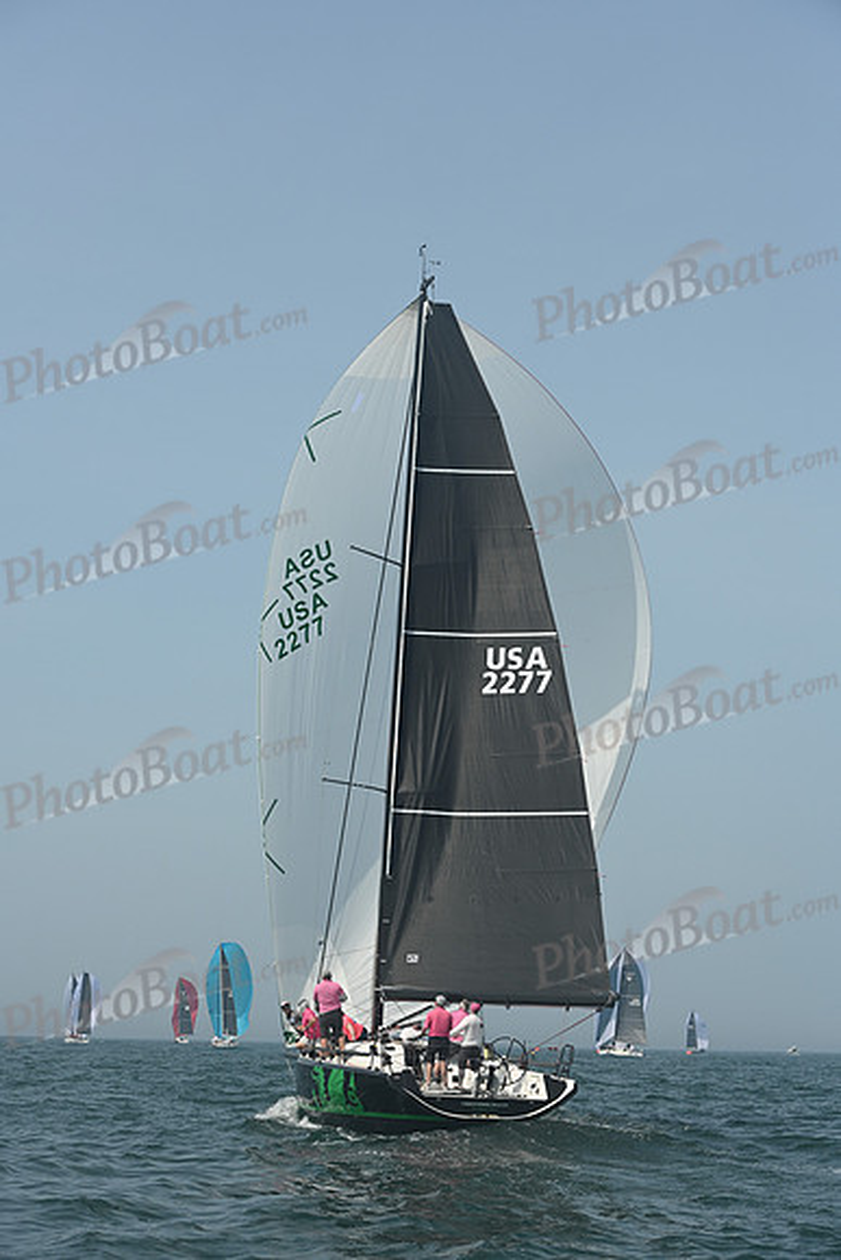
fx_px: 2451
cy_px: 630
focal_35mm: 70
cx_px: 420
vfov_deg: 28.8
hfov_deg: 19.5
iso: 320
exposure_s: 1/1250
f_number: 8
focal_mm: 70
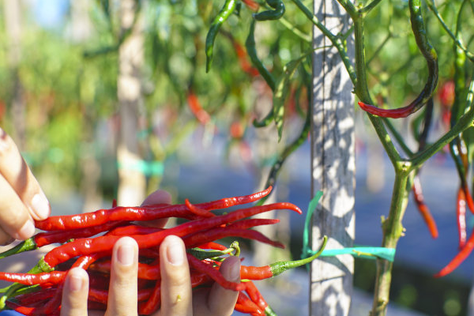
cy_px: 160
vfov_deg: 26.5
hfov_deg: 38.9
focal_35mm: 51
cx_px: 238
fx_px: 671
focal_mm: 50
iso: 100
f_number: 4.5
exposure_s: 1/400
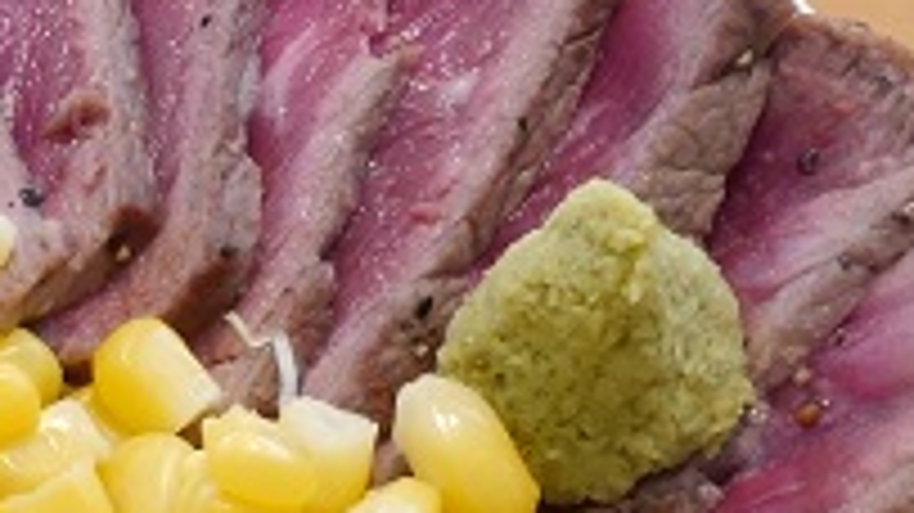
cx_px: -153
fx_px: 2907
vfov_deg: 10.1
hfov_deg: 17.1
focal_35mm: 120
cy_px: 259
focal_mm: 16
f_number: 7.1
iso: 1250
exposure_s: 1/60
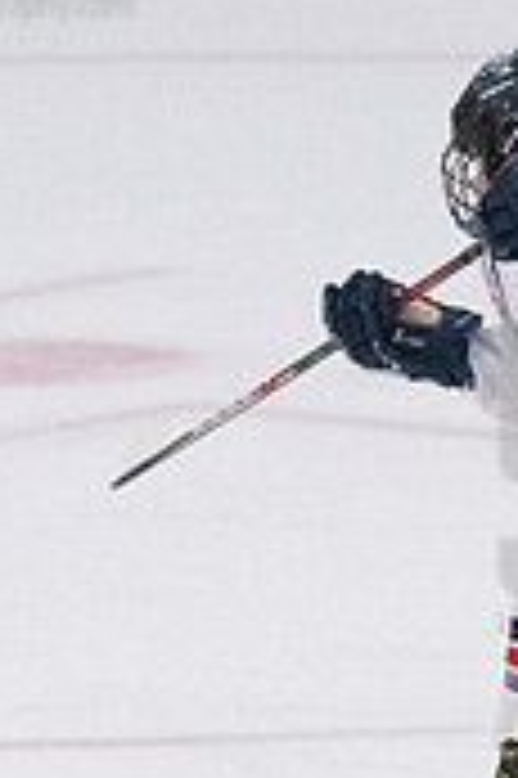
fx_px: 21171
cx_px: 635
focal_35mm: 979
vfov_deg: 2.1
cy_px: 481
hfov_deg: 1.4
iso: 8000
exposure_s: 1/1600
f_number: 5
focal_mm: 195
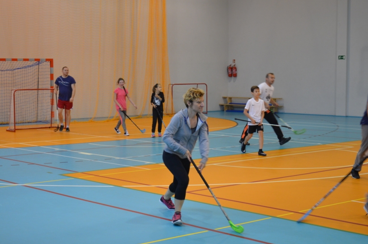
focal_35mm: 66
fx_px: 669
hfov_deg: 30.7
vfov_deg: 20.6
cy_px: 136
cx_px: 145
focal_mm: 35
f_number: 4.5
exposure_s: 1/50
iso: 800
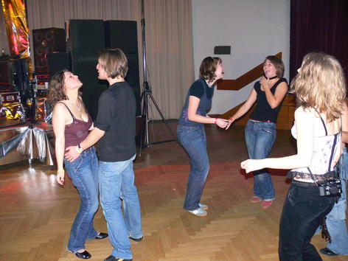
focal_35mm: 35
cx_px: 174
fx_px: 352
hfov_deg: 52.6
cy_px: 130
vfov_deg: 40.7
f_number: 2.8
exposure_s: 1/30
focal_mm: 7.4
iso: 200
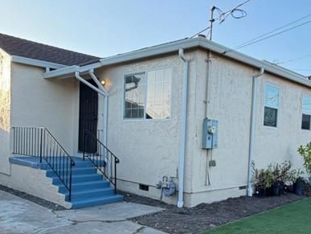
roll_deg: -2.3
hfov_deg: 49.9
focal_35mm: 37
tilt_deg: -4.4
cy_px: 162
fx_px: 333
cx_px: 181
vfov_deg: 38.2
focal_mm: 2.22
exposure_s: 1/138
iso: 64
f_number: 2.2
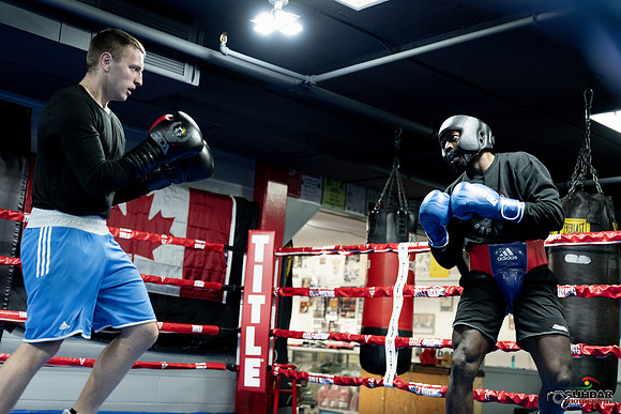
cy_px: 207
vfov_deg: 27.0
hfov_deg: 39.6
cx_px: 310
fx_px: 863
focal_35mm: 50
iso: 2000
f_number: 2.5
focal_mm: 50
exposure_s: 1/320
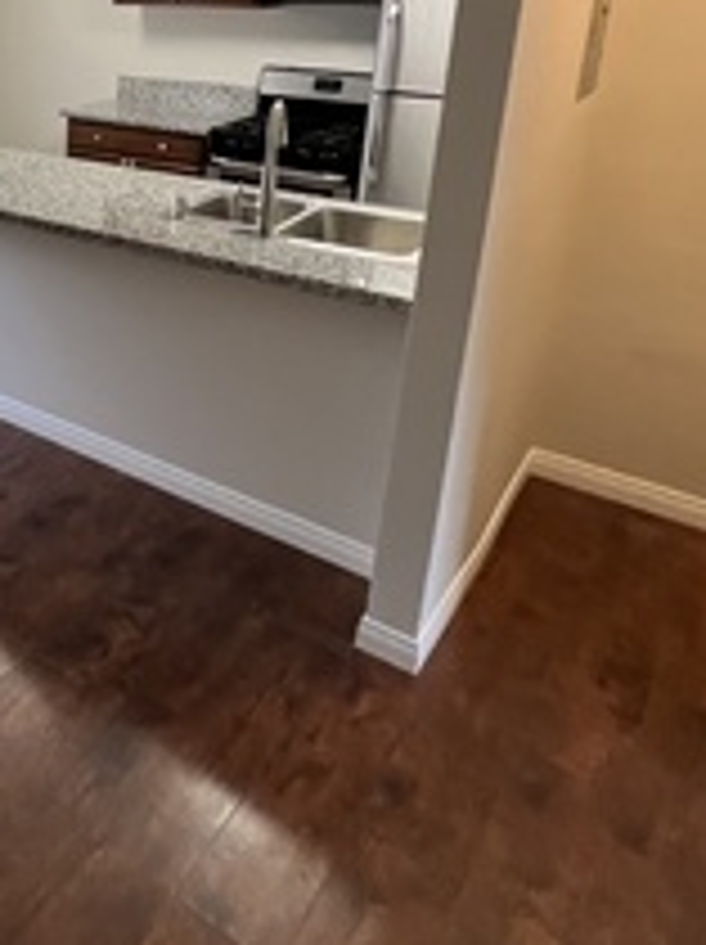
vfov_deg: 55.2
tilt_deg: -16.7
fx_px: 845
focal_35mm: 31
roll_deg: +1.6
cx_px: -92
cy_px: 220
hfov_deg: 37.1
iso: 200
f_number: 1.8
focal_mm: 1.57
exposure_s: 1/120
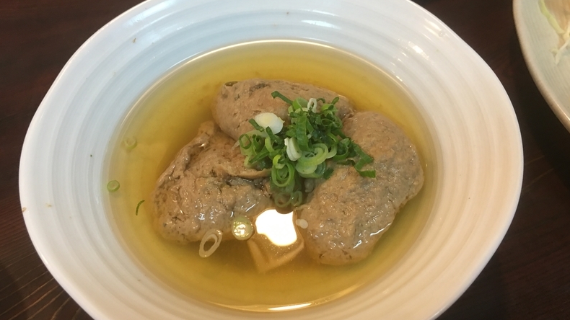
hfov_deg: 61.0
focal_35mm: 32
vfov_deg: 36.6
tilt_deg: -54.8
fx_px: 484
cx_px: 288
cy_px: 168
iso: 64
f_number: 2.2
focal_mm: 4.15
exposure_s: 1/15
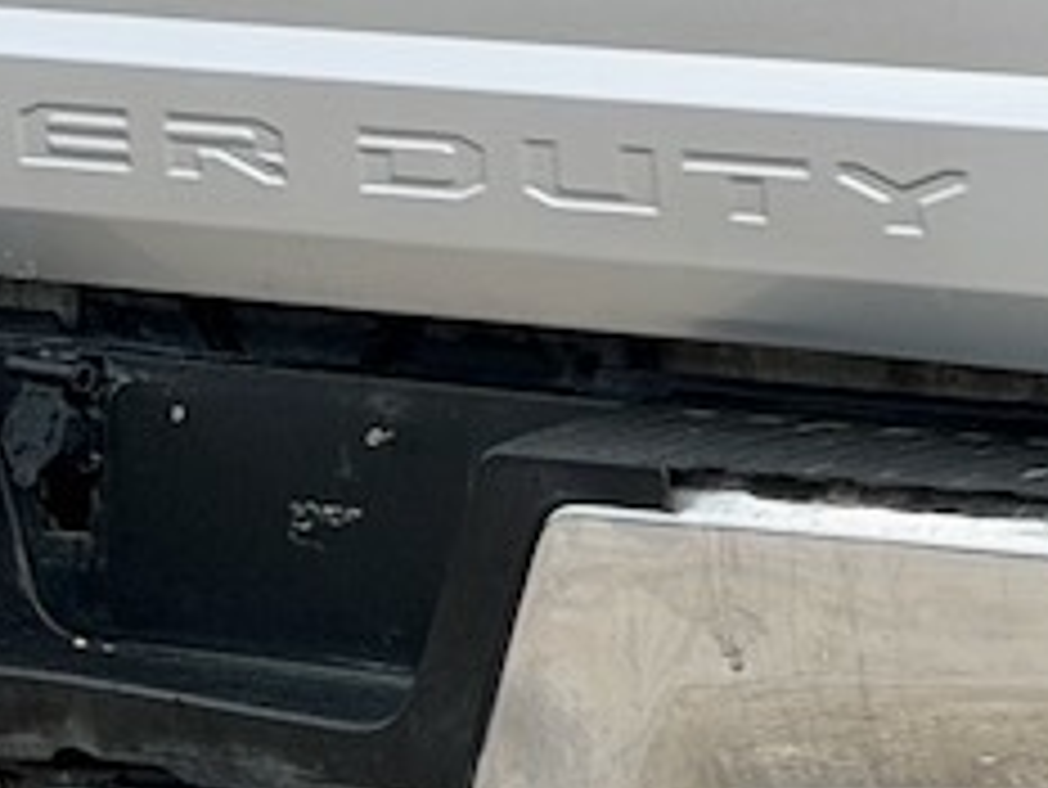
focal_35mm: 264
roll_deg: +1.3
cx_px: 1907
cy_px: 95
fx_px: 7997
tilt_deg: -3.4
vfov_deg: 5.6
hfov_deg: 7.3
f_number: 1.78
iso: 64
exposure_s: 1/4329
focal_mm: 6.76
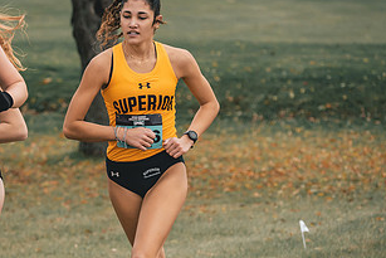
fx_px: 4966
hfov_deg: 4.4
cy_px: 159
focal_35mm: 463
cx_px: 62
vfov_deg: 3.0
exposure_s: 1/800
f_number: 6.3
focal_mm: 245
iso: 400
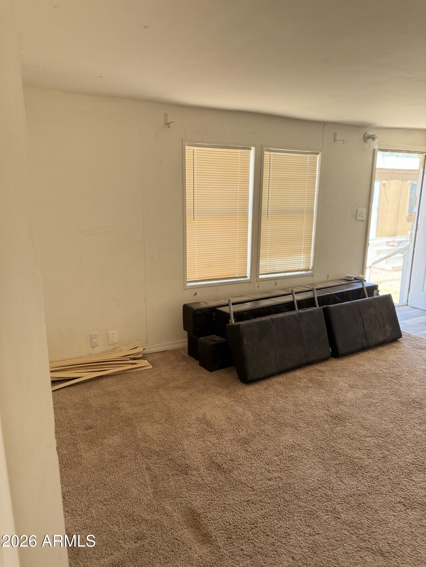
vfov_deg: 71.6
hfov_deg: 56.8
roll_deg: -0.6
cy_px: 284
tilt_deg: -11.5
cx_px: 213
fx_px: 394
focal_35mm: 24
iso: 100
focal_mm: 6.76
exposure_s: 1/240
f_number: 1.78
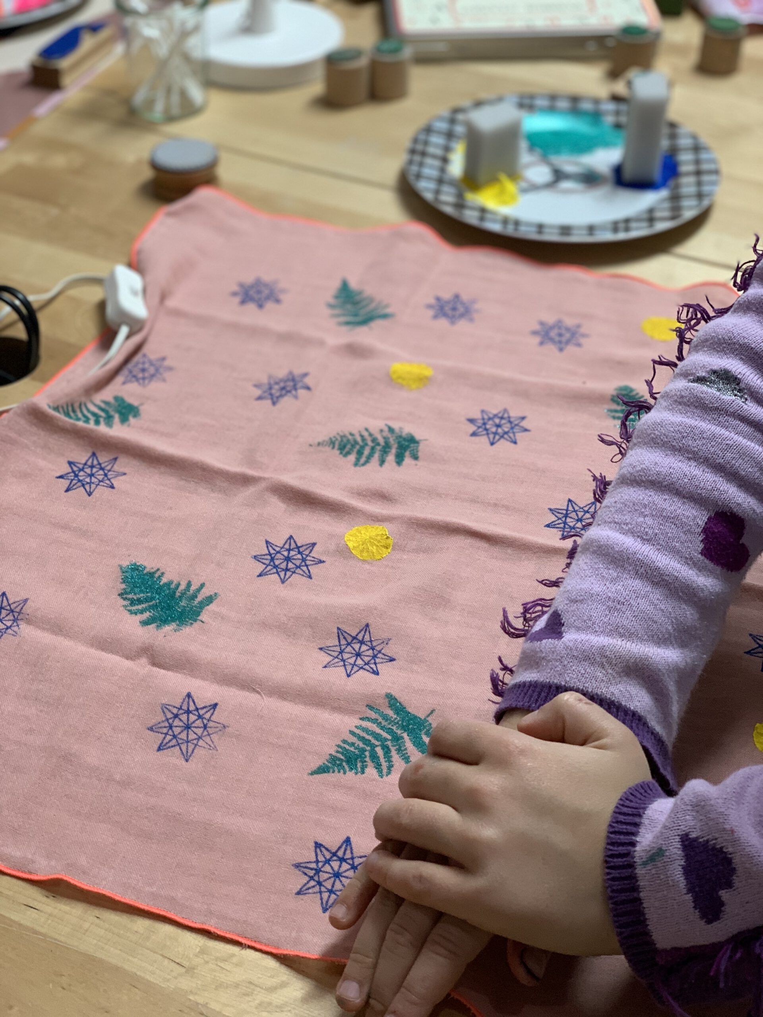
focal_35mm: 52
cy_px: 508
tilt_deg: -40.0
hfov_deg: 28.0
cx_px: 382
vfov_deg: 36.8
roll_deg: -0.1
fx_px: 1528
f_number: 2.4
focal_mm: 6
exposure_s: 1/50
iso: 100
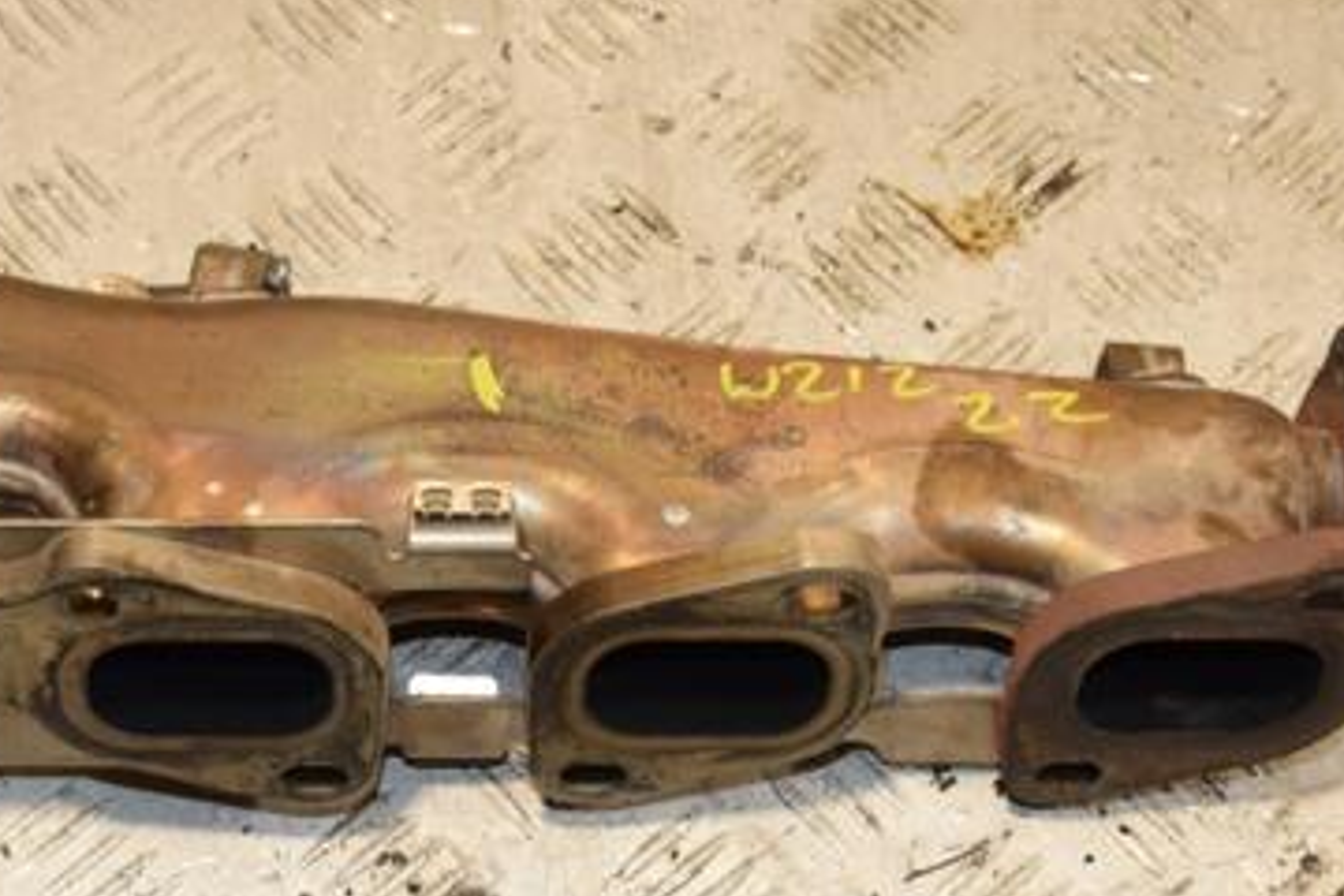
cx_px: 467
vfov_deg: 17.0
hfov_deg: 25.3
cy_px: 541
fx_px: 2986
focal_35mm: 80
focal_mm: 32
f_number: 7.1
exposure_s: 1/200
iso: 800
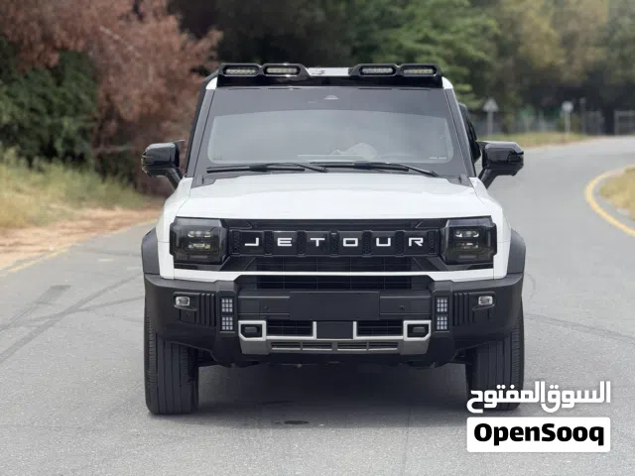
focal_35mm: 120
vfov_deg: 12.3
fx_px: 2201
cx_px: 318
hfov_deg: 16.4
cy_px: 238
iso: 64
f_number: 2.8
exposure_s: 1/1114
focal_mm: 15.66
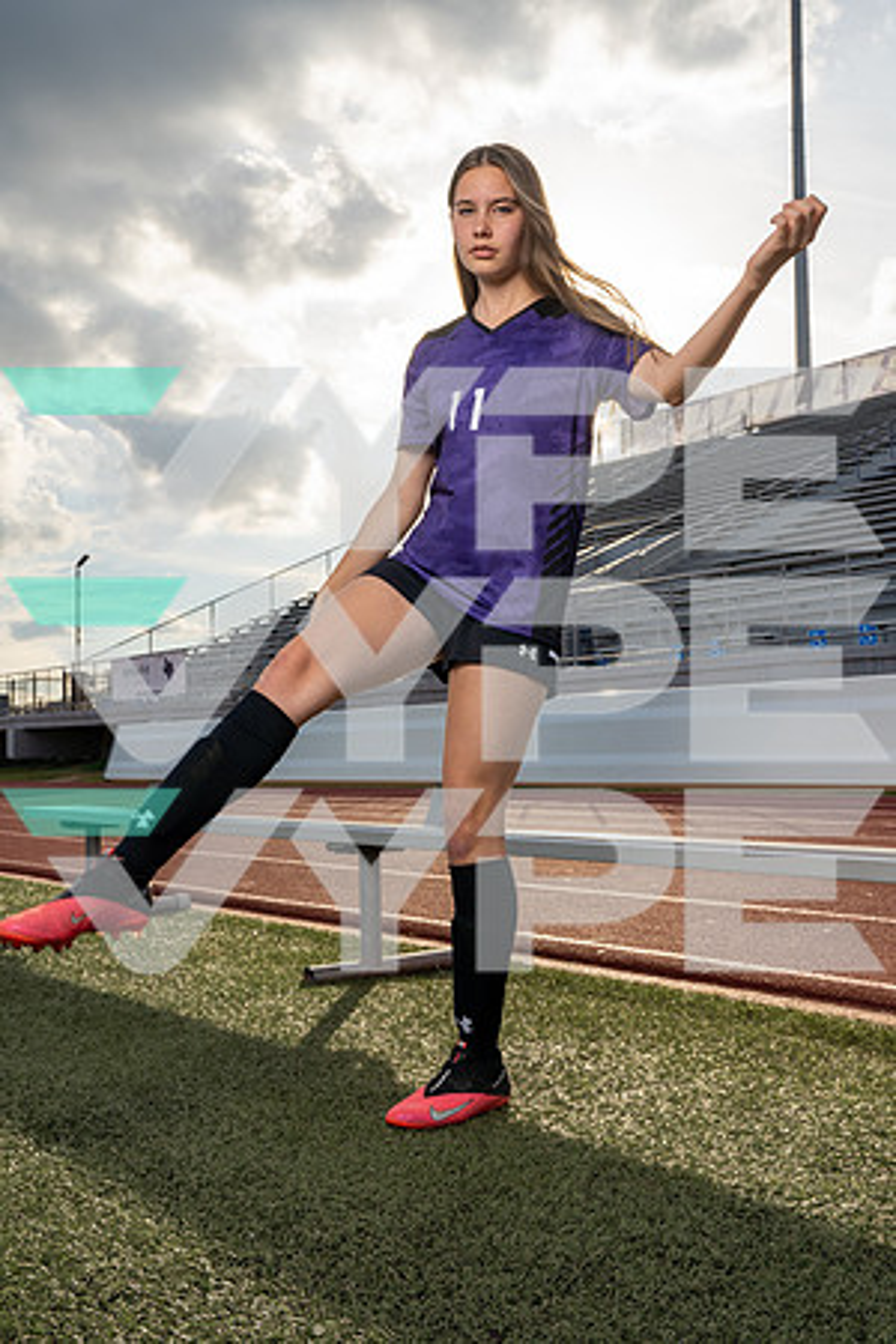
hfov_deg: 36.9
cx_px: 448
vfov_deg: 53.1
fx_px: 1344
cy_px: 672
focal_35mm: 36
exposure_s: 1/250
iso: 250
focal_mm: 36
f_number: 13
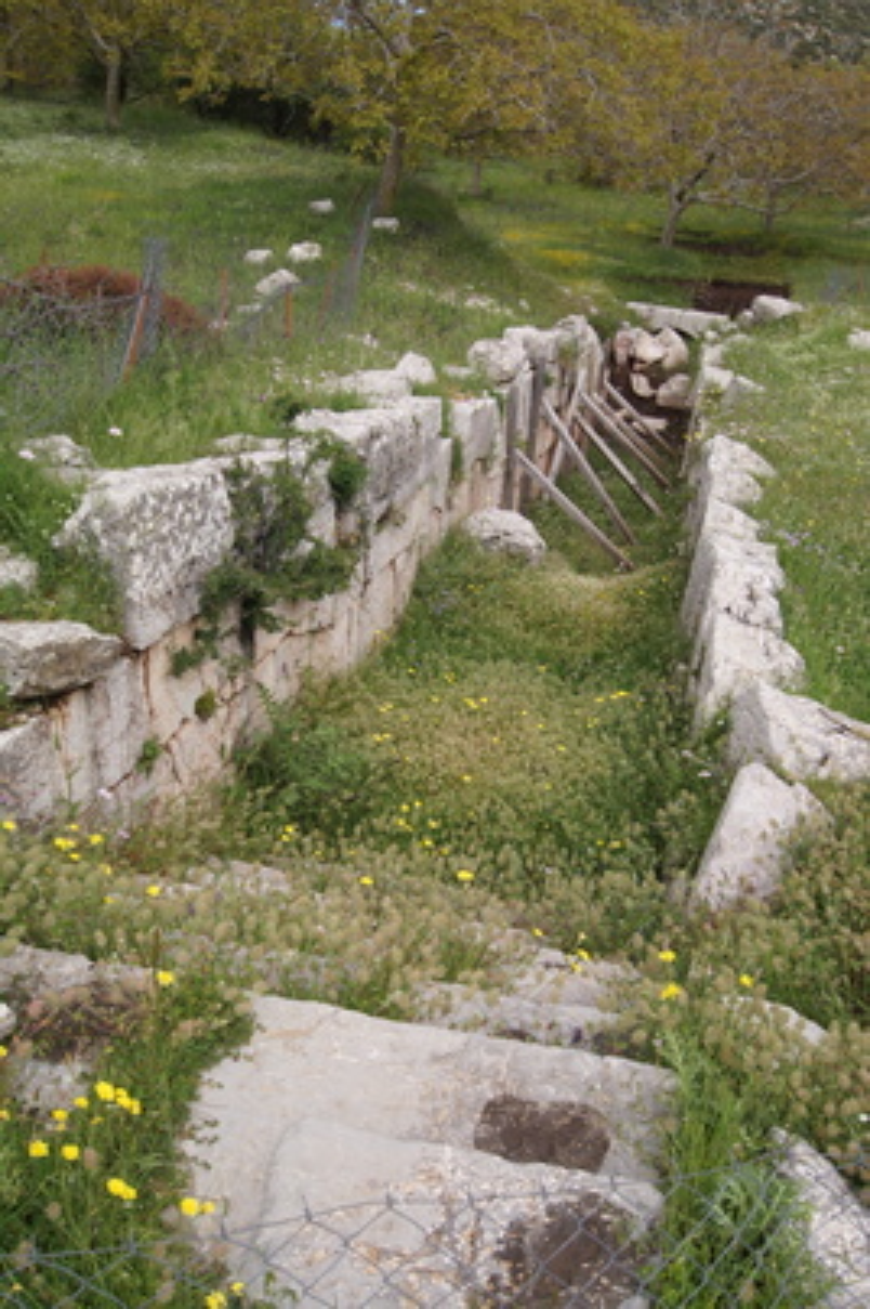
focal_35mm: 33
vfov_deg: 57.3
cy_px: 654
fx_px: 1198
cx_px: 435
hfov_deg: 39.9
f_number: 10
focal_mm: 22
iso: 200
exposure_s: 1/160
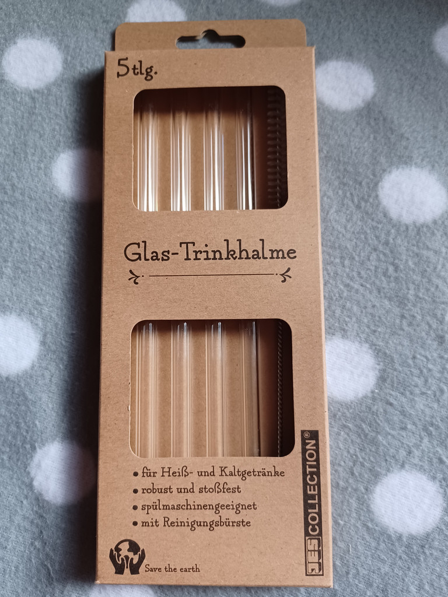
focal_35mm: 25
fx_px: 431
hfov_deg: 54.9
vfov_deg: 69.4
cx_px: 224
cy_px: 298
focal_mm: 4.6
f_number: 1.8
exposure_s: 1/50
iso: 400
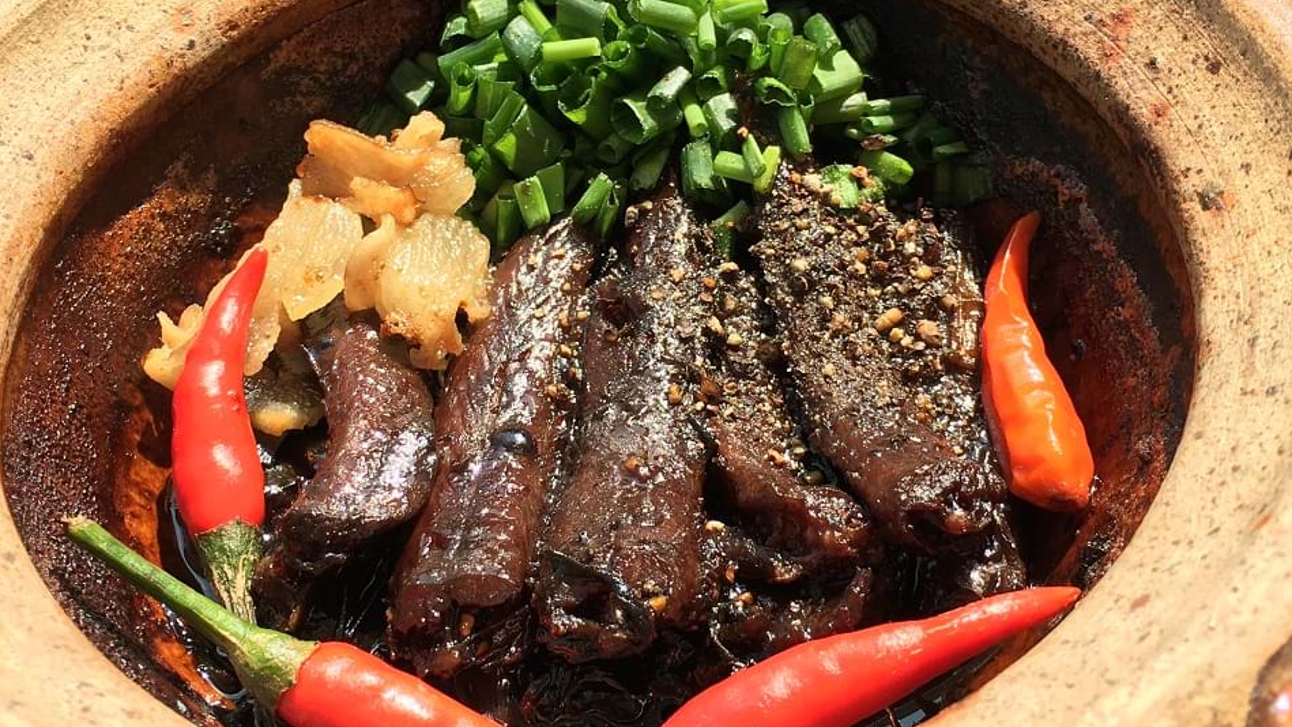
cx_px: 649
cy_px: 293
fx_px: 1747
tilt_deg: -47.2
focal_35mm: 51
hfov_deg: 40.6
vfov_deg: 23.5
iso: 25
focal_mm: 4.15
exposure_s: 1/668
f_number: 2.2
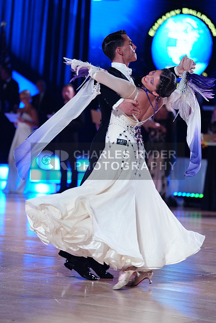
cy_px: 162
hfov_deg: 10.6
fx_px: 1169
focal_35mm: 130
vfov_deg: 15.8
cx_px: 108
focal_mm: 130
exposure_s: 1/400
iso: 2000
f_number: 2.8
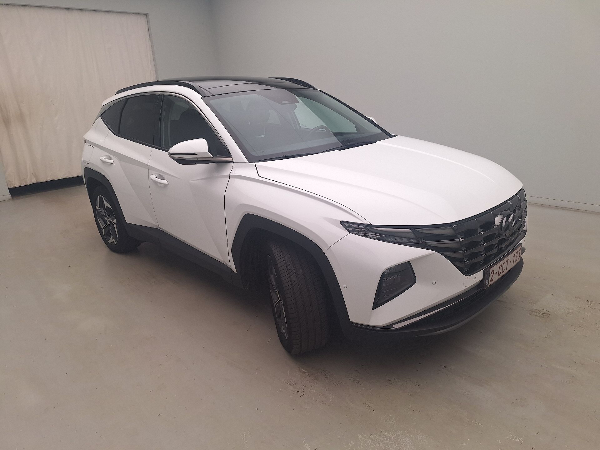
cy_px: 225
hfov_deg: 73.9
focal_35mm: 23
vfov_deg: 58.9
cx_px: 300
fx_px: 399
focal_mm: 5.54
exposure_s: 1/151
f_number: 1.8
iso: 40
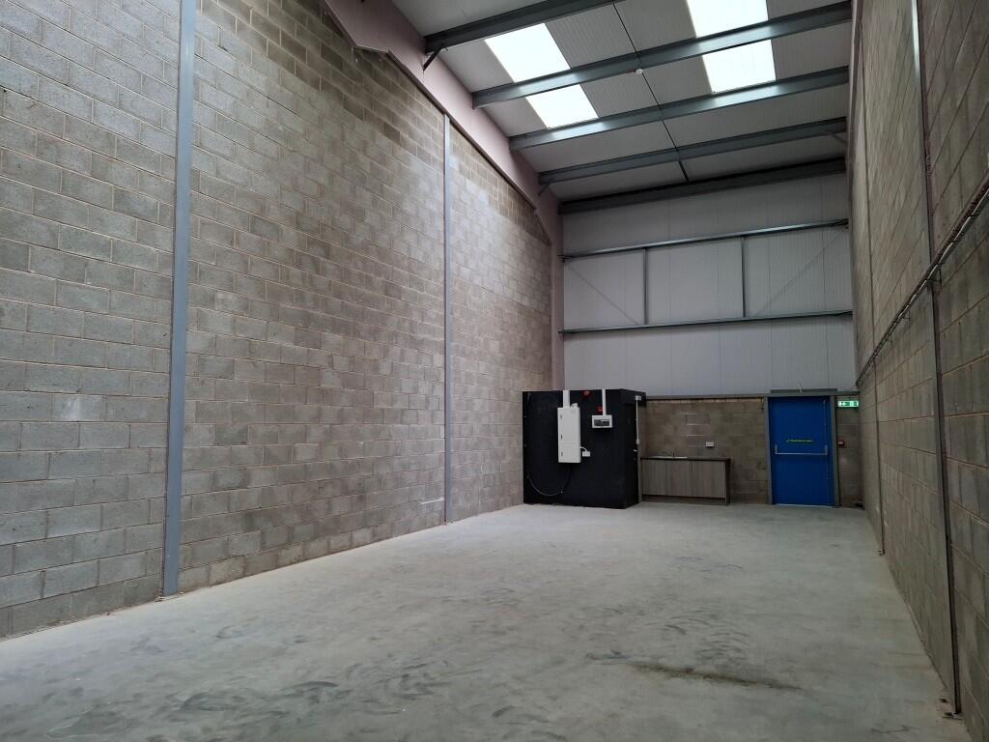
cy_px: 371
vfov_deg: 58.9
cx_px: 494
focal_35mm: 23
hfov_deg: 73.9
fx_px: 657
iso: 50
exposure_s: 1/291
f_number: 1.8
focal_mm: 5.54
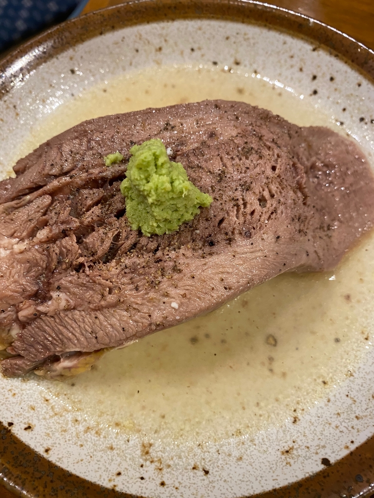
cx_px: 187
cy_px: 249
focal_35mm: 26
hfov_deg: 53.1
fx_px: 375
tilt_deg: -69.6
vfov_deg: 67.3
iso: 250
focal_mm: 4.25
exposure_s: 1/50
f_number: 1.8
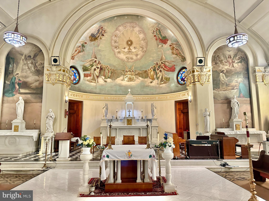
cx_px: 134
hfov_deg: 71.6
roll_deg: -0.1
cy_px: 100
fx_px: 187
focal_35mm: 24
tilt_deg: +7.6
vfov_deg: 56.8
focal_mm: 6.86
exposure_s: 1/60
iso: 500
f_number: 1.78
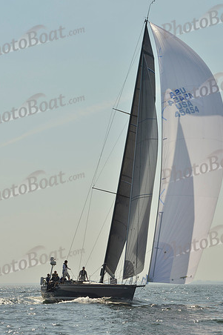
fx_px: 1134
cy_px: 137
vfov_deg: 16.8
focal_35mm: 122
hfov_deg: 11.2
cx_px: 123
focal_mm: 95
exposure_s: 1/1250
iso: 200
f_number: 10
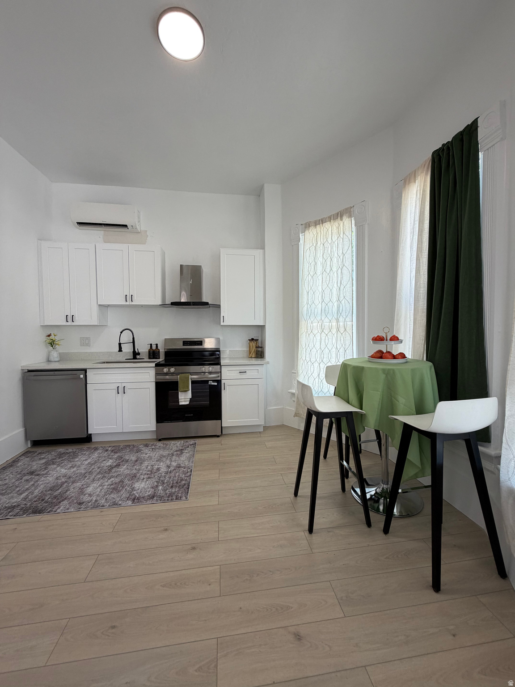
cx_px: 258
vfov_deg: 102.1
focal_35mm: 14
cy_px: 344
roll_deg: -0.2
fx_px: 278
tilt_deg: -2.6
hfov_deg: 85.7
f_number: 2.2
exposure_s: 1/121
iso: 100
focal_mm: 2.22
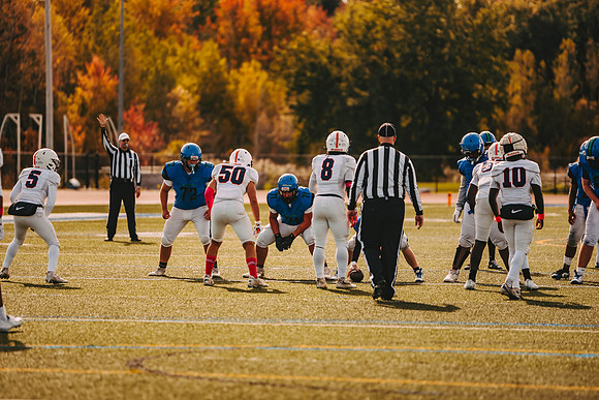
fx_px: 3245
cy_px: 200
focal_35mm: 195
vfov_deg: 7.0
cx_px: 300
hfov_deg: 10.5
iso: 160
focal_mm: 195
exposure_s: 1/1600
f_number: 2.8
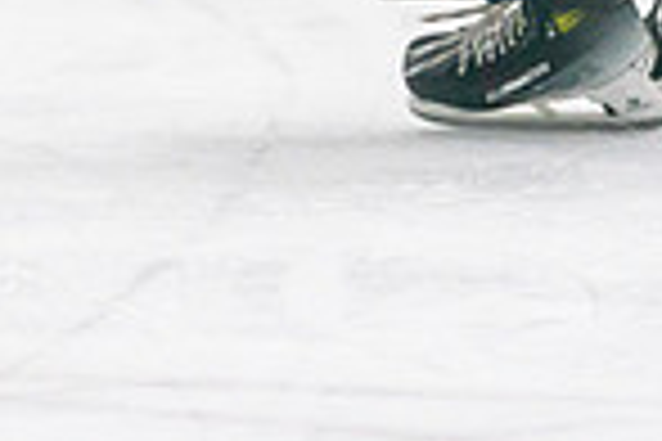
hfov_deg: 2.7
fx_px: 14030
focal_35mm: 763
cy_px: -421
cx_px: 324
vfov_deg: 1.8
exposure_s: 1/1600
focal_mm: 194
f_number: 2.8
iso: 4000
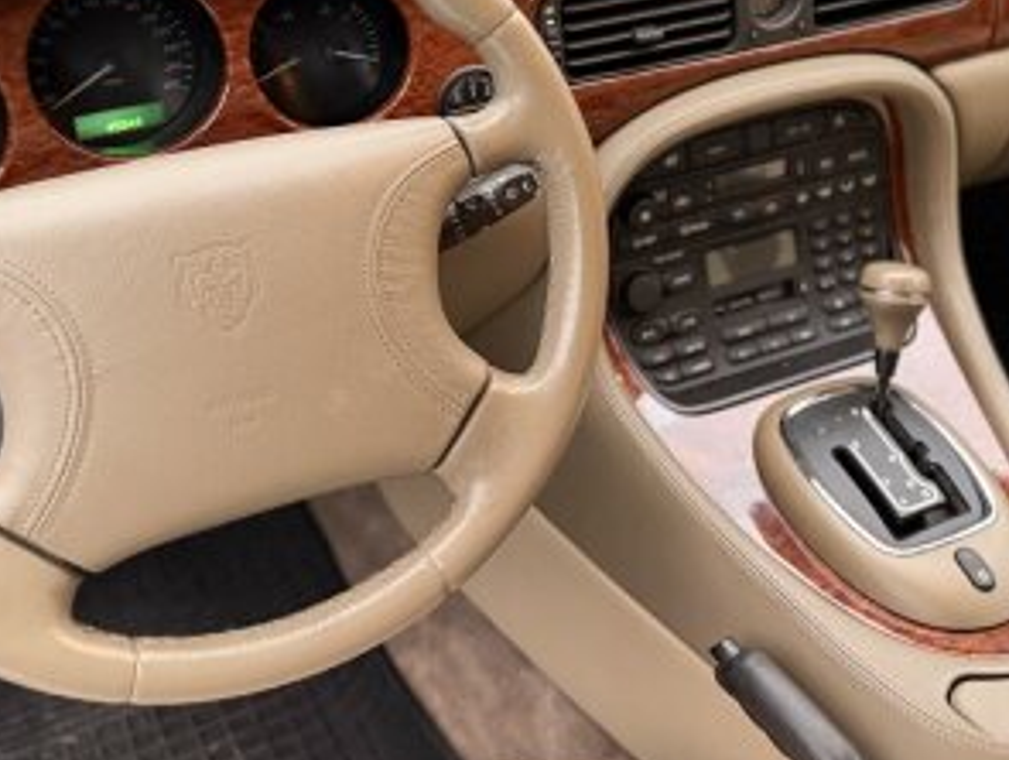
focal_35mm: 52
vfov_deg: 27.4
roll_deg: -0.5
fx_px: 1518
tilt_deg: -24.6
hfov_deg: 36.3
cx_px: 684
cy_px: 120
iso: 1000
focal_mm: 6.76
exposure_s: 1/25
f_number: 1.78
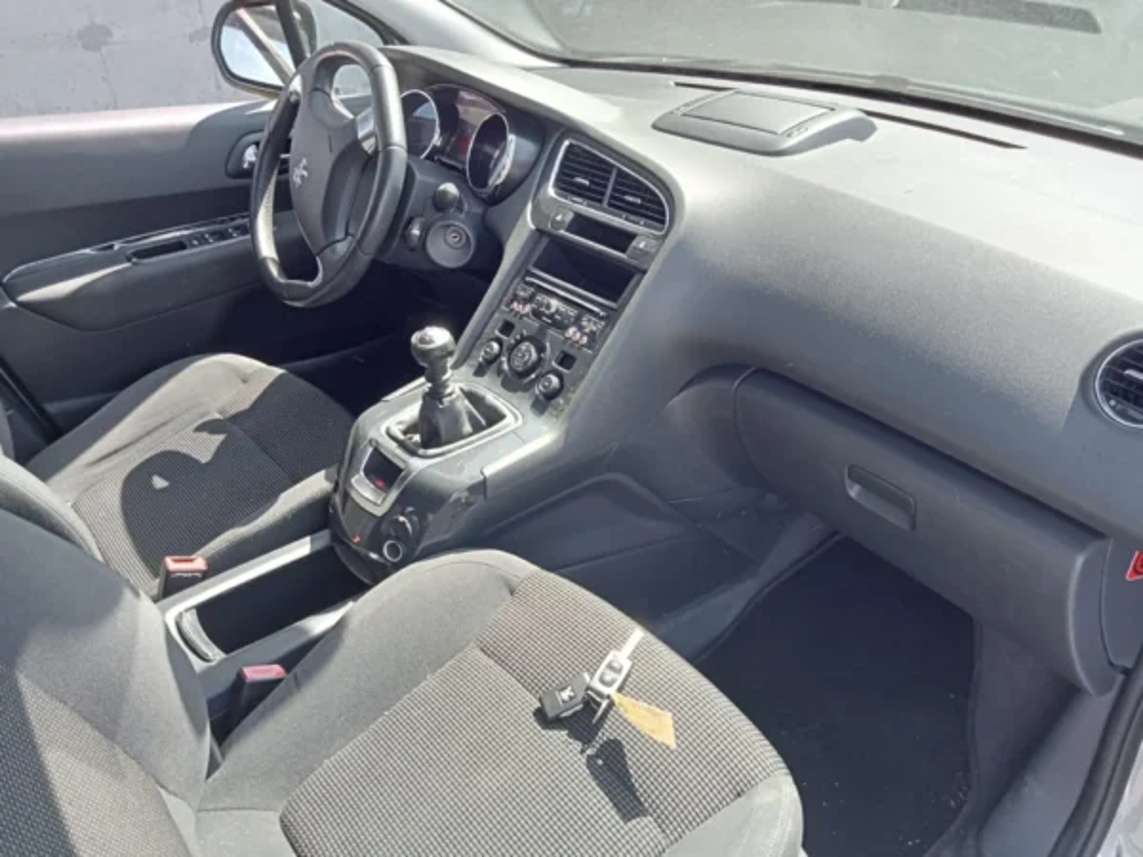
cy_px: 428
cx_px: 572
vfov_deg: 49.7
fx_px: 925
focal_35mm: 28
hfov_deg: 63.4
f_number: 2.2
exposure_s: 1/102
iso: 100
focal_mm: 3.46
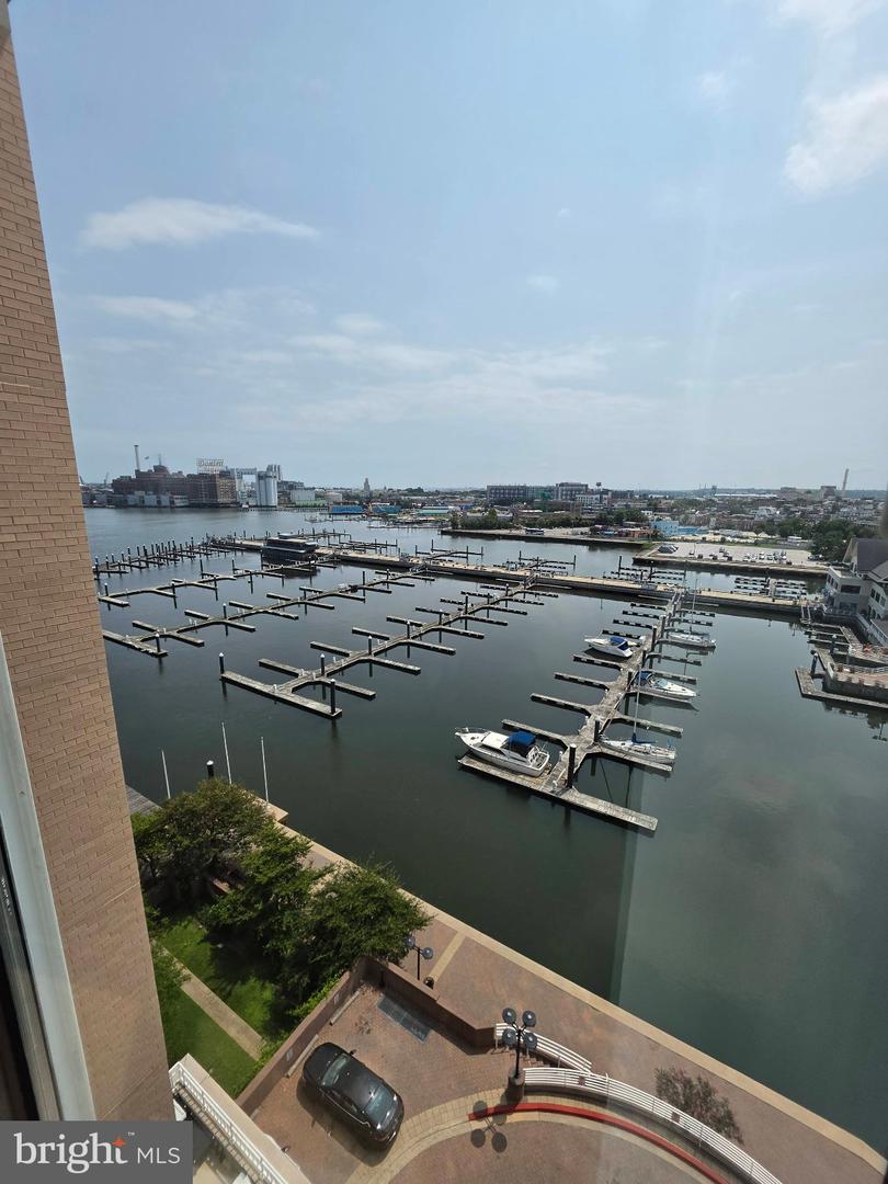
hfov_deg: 89.9
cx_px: 444
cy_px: 592
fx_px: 445
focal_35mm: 13
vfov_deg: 106.2
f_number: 1.9
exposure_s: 1/2579
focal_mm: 2.2
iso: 32
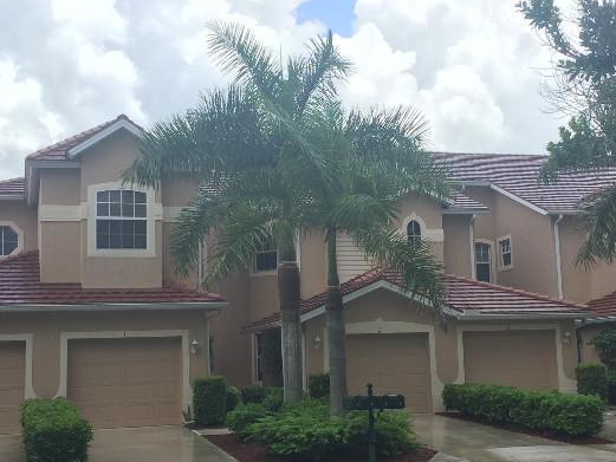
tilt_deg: +8.2
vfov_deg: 25.7
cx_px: 322
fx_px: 1015
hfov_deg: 33.8
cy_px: 235
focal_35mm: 57
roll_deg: +1.5
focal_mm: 4.15
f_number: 2.2
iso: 32
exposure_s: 1/1276
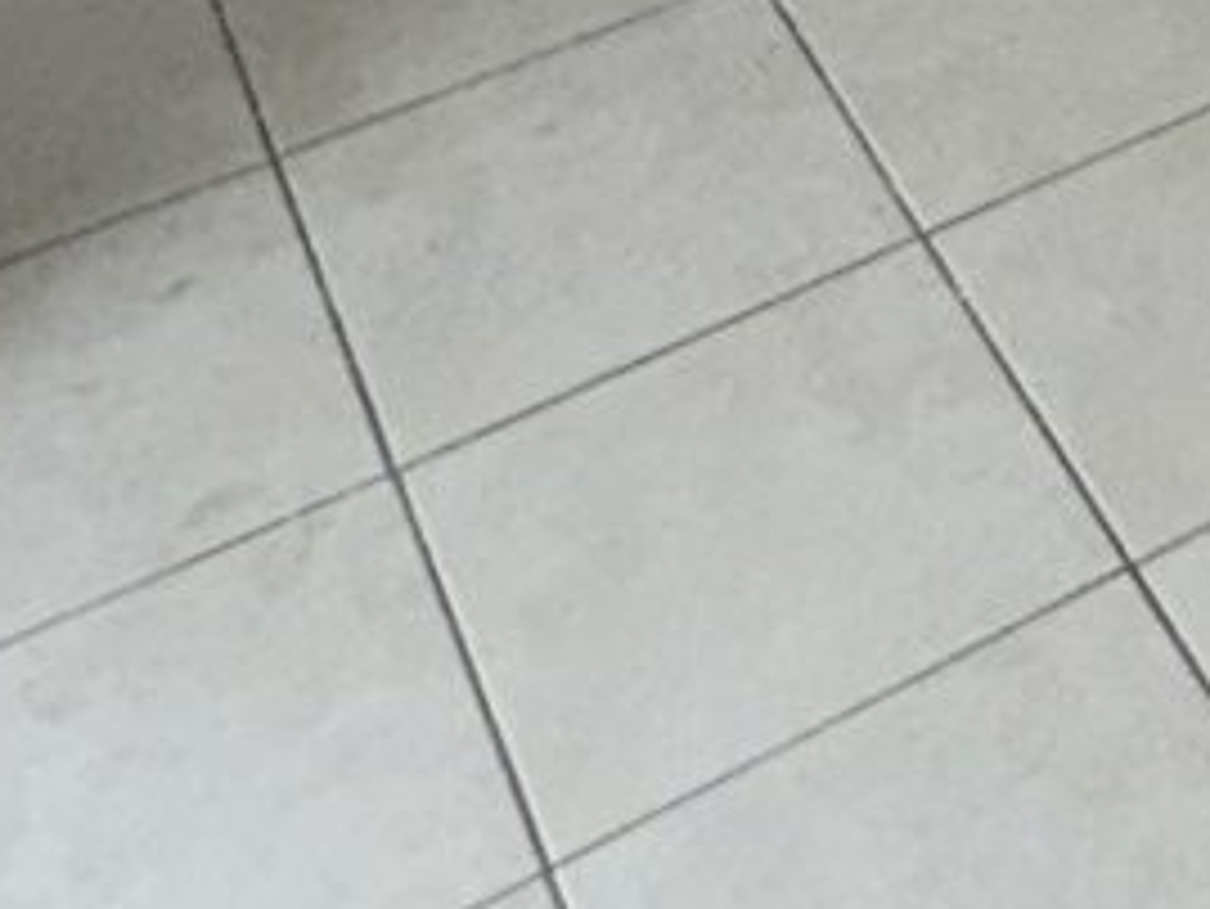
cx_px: 1885
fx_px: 3497
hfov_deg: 17.4
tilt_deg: -2.0
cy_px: -2106
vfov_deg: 9.7
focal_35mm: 100
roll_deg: +0.5
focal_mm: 2.22
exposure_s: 1/122
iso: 50
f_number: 2.2
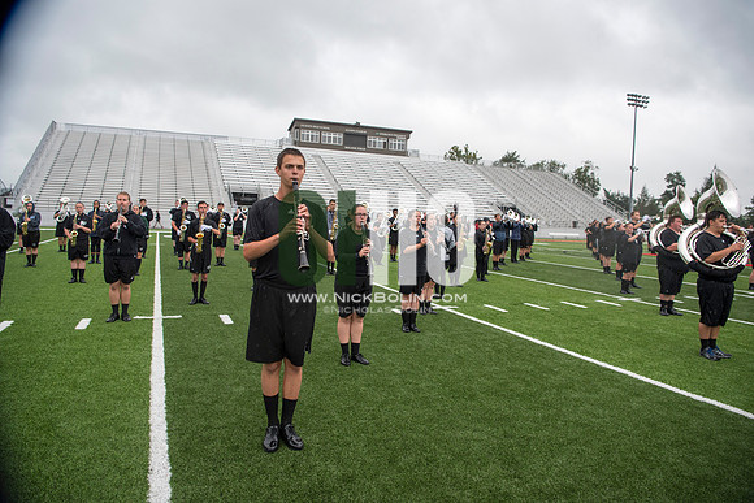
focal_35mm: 24
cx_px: 377
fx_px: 503
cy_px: 252
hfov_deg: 73.7
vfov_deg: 53.2
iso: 400
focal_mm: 24
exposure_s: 1/800
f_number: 4
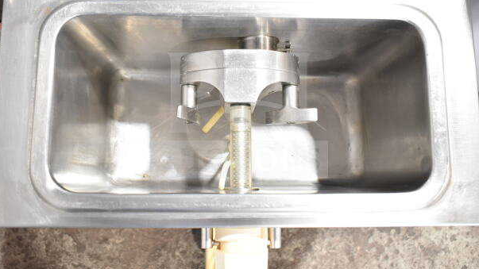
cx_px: 238
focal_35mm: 35
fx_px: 444
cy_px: 115
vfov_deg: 33.7
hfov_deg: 56.6
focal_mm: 22
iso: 1600
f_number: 4.5
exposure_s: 1/80
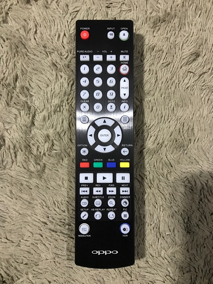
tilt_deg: -87.8
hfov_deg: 49.7
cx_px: 106
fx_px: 230
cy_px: 142
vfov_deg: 63.4
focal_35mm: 28
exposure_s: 1/5
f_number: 1.8
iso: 100
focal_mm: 3.99
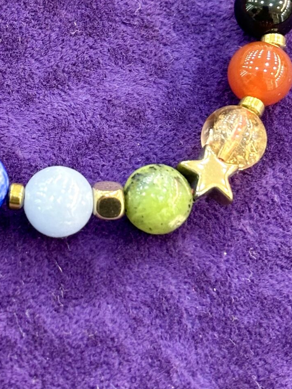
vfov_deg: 14.0
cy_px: 3
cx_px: 21
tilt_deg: -58.7
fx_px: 1564
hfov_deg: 10.6
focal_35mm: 139
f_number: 1.6
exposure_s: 1/33
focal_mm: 5.96
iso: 160
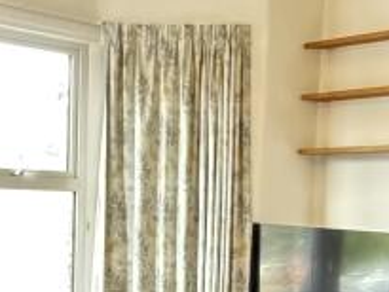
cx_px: 150
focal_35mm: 70
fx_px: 787
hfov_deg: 27.7
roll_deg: -1.9
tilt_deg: -5.7
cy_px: 267
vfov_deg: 20.6
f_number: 2.2
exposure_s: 1/60
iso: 1250
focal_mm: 2.22
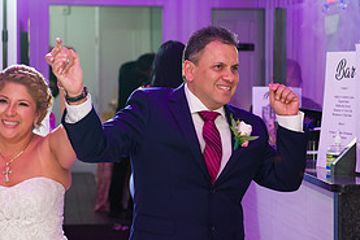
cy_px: 103
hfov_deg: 15.7
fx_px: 1301
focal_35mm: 130
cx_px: 212
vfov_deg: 10.6
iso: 1000
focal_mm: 62
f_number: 3.2
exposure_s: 1/200
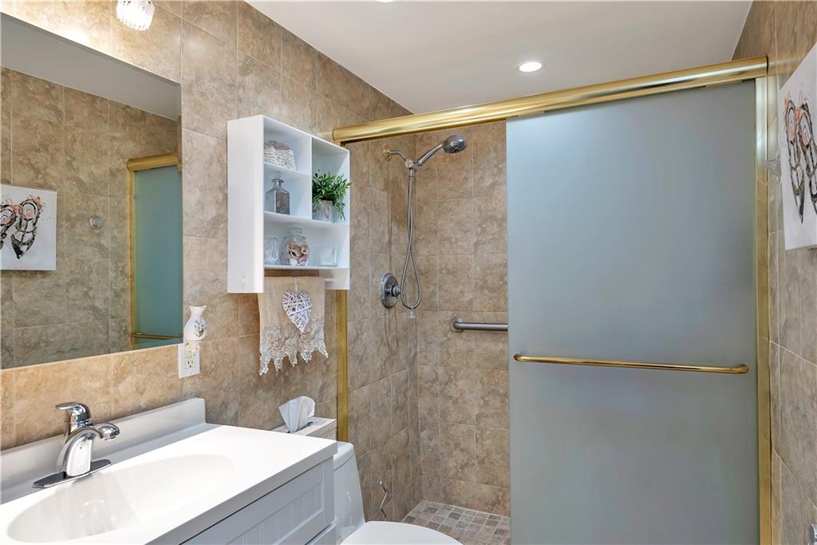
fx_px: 499
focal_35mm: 22
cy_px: 272
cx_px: 408
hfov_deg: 78.6
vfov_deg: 57.2
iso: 320
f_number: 8
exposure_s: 1/5
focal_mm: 22
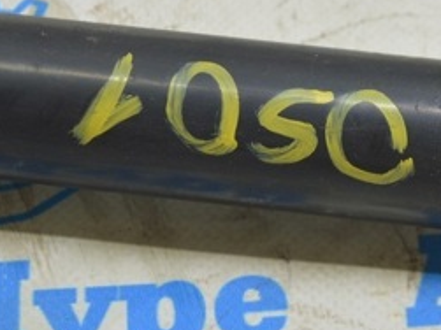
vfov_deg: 7.3
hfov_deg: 9.7
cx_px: 388
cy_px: 111
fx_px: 2575
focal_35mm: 202
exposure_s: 1/20
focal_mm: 55
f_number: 5.6
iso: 400
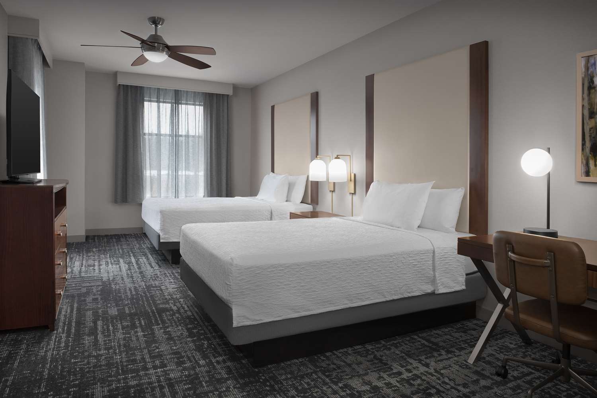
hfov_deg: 73.7
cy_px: 199
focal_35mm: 24
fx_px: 398
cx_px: 298
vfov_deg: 53.1
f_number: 11
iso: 50
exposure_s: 4
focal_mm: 24
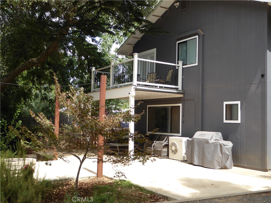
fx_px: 329
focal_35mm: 42
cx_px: 136
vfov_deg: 34.3
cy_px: 102
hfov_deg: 44.8
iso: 100
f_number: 3.8
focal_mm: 7.2
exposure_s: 1/200
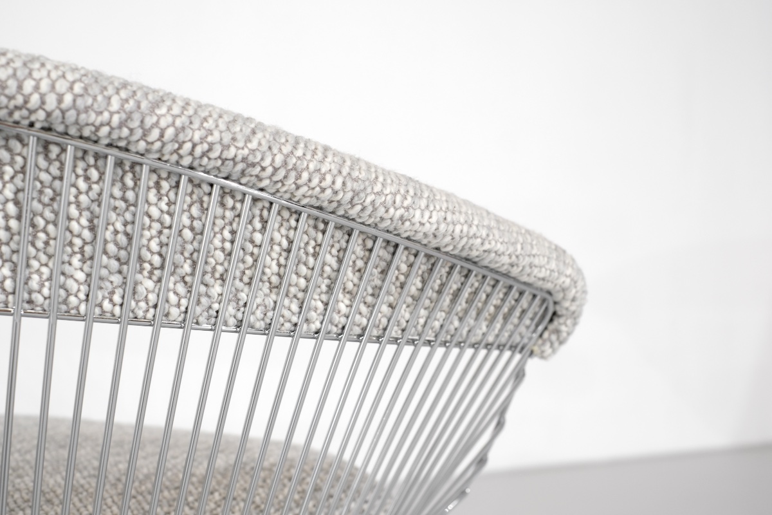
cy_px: 258
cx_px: 386
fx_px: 1136
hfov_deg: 37.5
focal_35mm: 53
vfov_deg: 25.5
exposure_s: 1/60
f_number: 5.6
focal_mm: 35
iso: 800
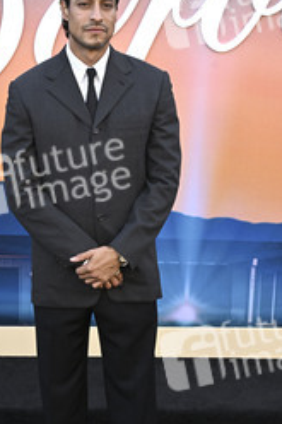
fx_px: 835
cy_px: 265
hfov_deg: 19.1
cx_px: 92
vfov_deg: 28.4
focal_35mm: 71
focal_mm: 44
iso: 800
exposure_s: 1/320
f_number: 7.1
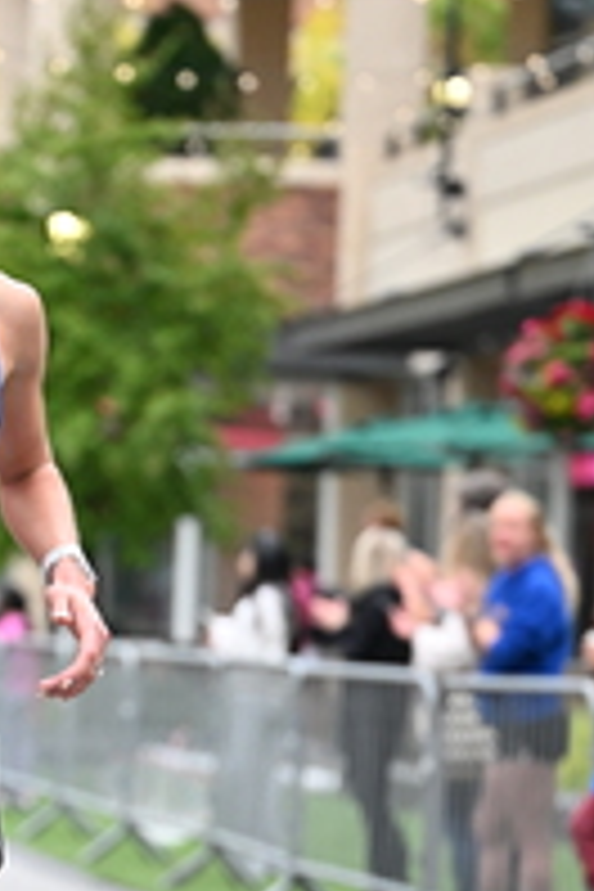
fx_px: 4875
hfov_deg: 6.9
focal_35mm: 197
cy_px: 716
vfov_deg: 10.4
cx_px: -7
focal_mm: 71
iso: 1600
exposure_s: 1/1000
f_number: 2.8
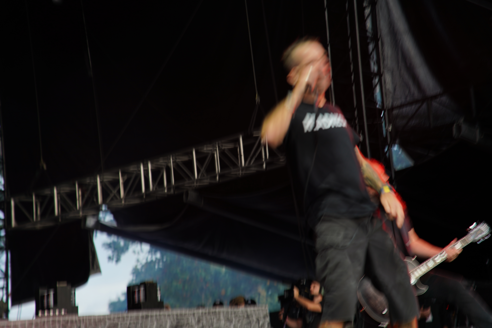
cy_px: 164
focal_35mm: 90
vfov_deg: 15.2
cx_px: 246
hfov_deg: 22.6
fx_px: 1230
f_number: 4.5
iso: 100
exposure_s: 1/40
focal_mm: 90
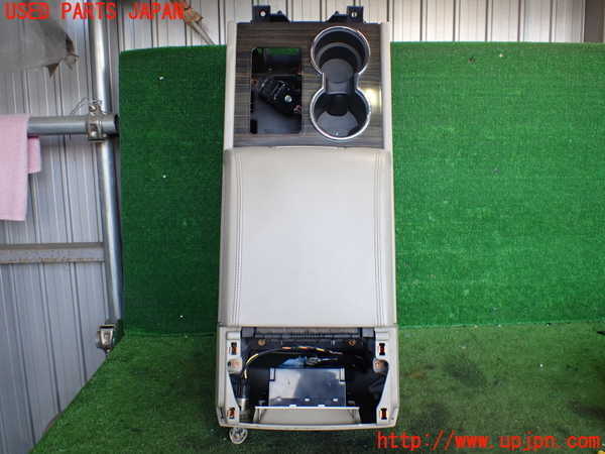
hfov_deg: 60.0
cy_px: 227
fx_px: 524
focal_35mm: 30
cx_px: 302
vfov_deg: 46.8
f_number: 2.3
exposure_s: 1/125
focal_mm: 5.4
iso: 200
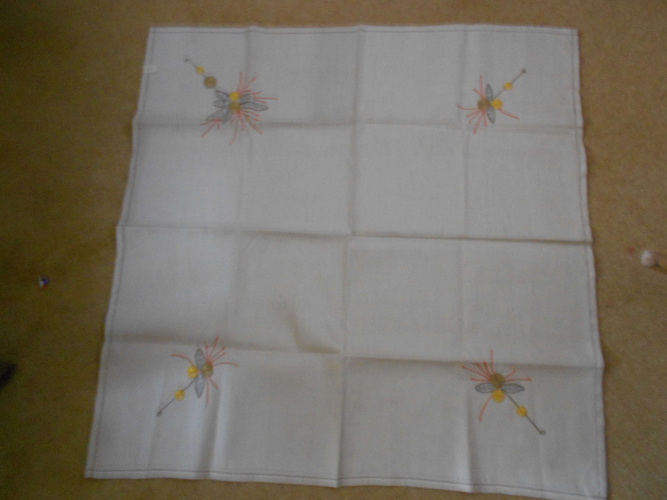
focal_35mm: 26
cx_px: 334
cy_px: 250
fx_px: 501
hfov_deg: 67.3
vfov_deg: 53.1
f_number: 3.2
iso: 400
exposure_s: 1
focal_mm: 4.6
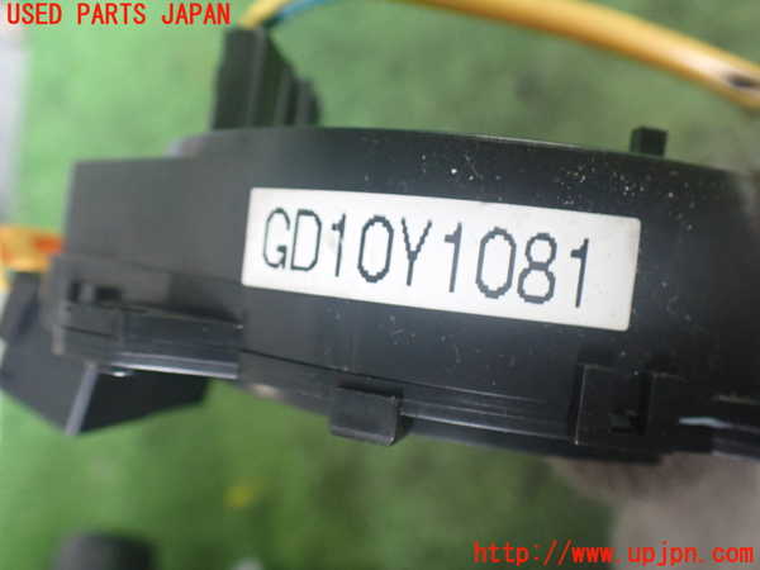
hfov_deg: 60.0
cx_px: 380
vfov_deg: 46.8
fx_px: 659
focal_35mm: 30
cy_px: 285
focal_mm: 5.4
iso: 800
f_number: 2.3
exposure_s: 1/100
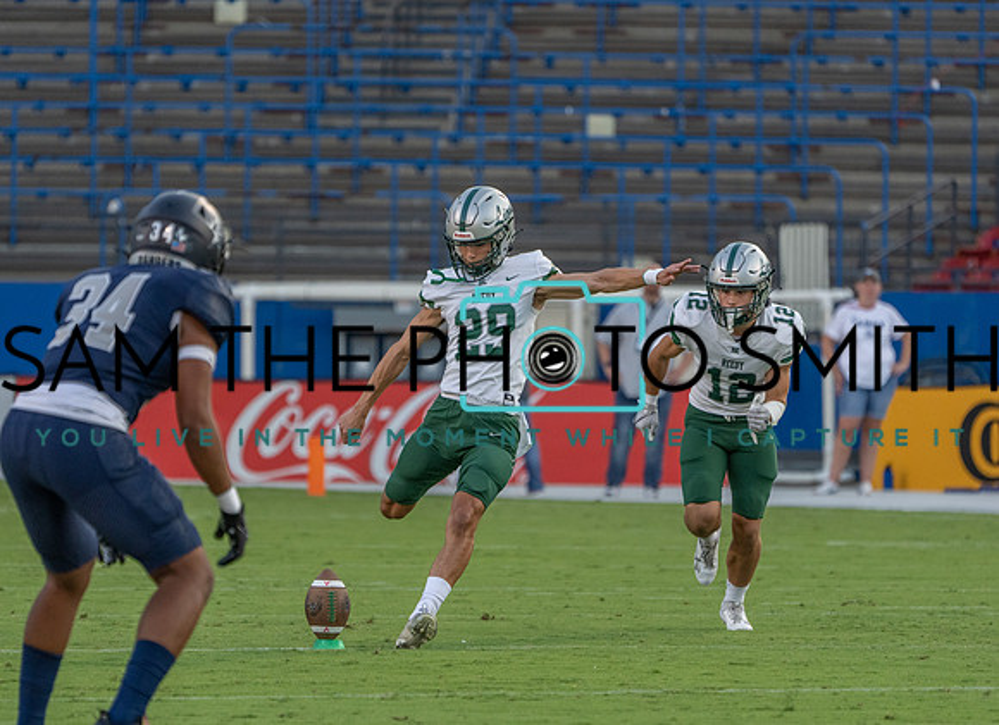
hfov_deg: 4.7
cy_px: 423
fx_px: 12059
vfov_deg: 3.4
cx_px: 494
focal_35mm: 423
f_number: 5.6
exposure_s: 1/1000
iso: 2000
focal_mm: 339
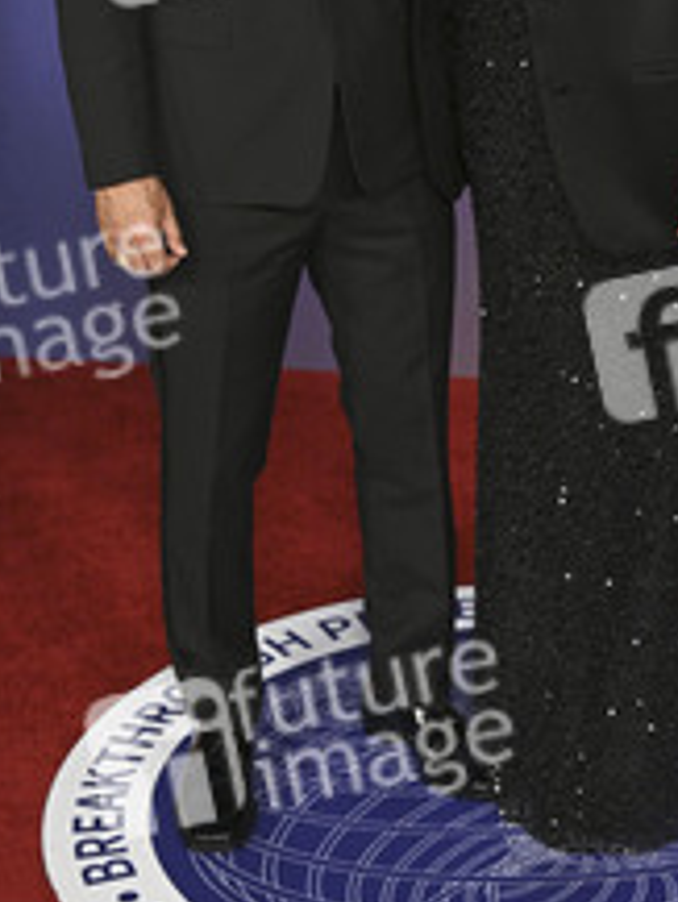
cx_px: 420
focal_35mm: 78
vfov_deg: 24.4
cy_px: 116
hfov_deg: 18.9
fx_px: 2035
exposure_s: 1/320
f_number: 4
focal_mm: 44
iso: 2000
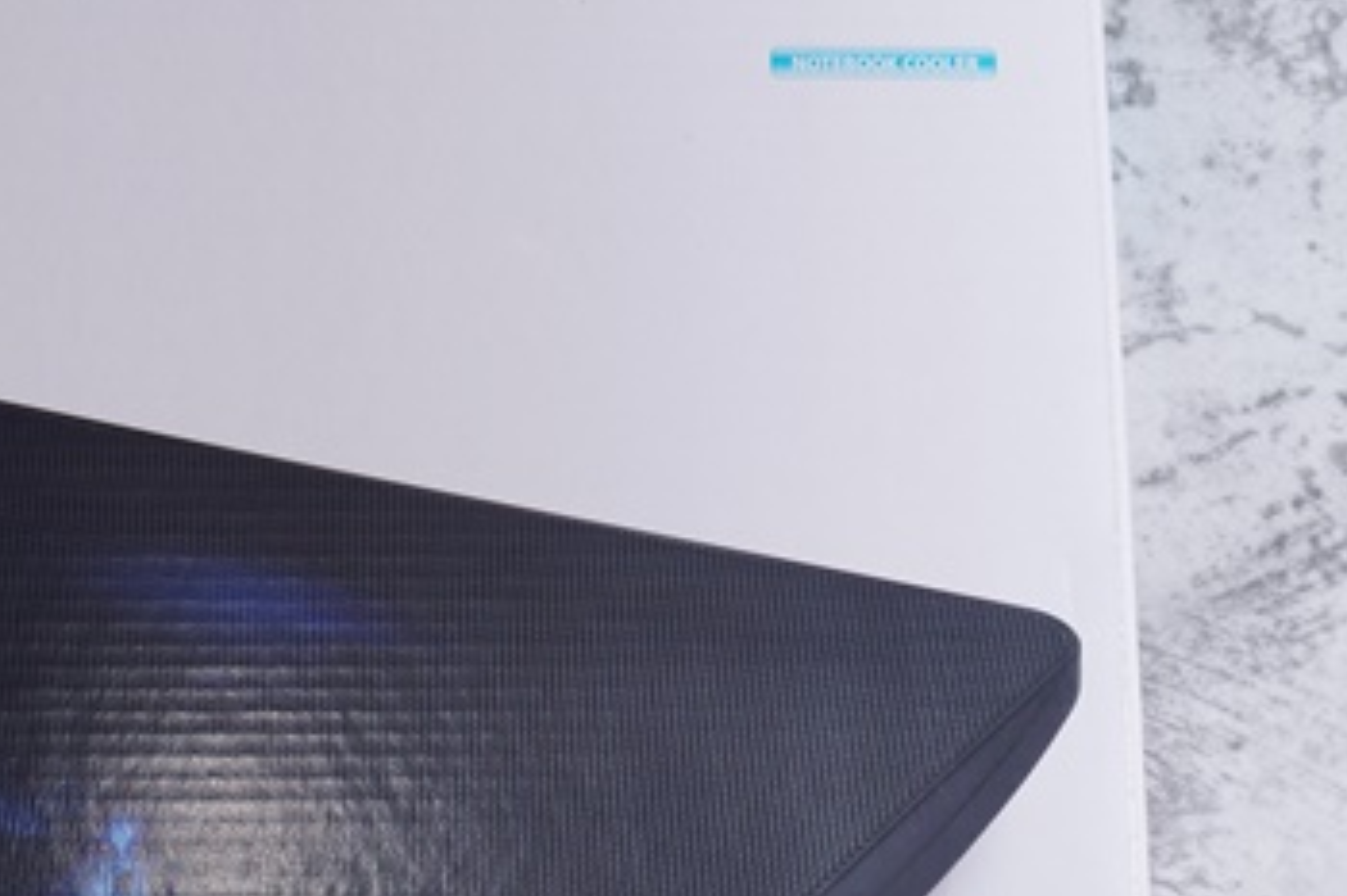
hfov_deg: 20.9
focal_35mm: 95
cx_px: 69
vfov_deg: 14.3
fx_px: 3553
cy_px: 734
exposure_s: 1/60
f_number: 11
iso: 100
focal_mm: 30
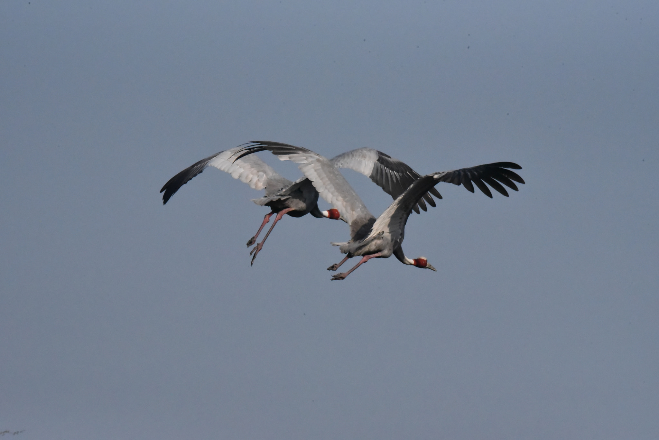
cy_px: 220
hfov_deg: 6.1
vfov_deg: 4.0
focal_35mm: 340
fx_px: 6226
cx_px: 330
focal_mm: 340
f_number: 29
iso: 12800
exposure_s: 1/4000
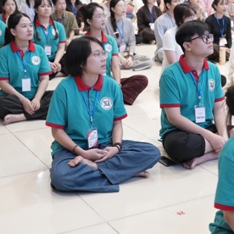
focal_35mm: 70
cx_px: 176
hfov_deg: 24.4
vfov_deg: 24.6
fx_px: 535
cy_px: 84
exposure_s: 1/160
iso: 3200
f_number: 2.8
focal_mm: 35
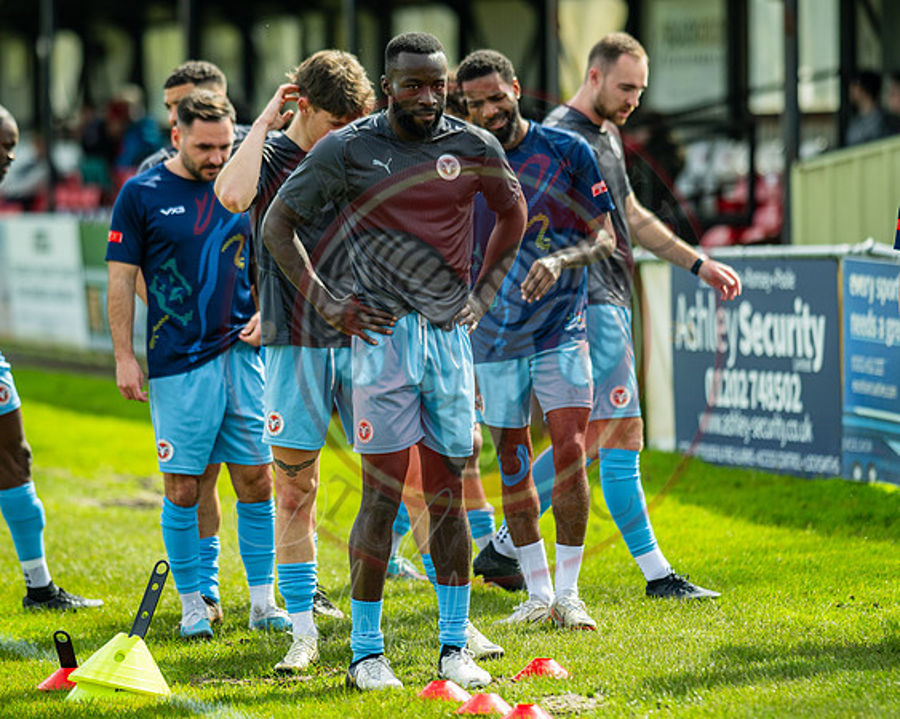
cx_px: 422
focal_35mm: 254
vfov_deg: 6.1
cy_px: 371
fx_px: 6763
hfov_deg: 7.6
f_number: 1.8
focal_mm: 135
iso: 100
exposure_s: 1/2000
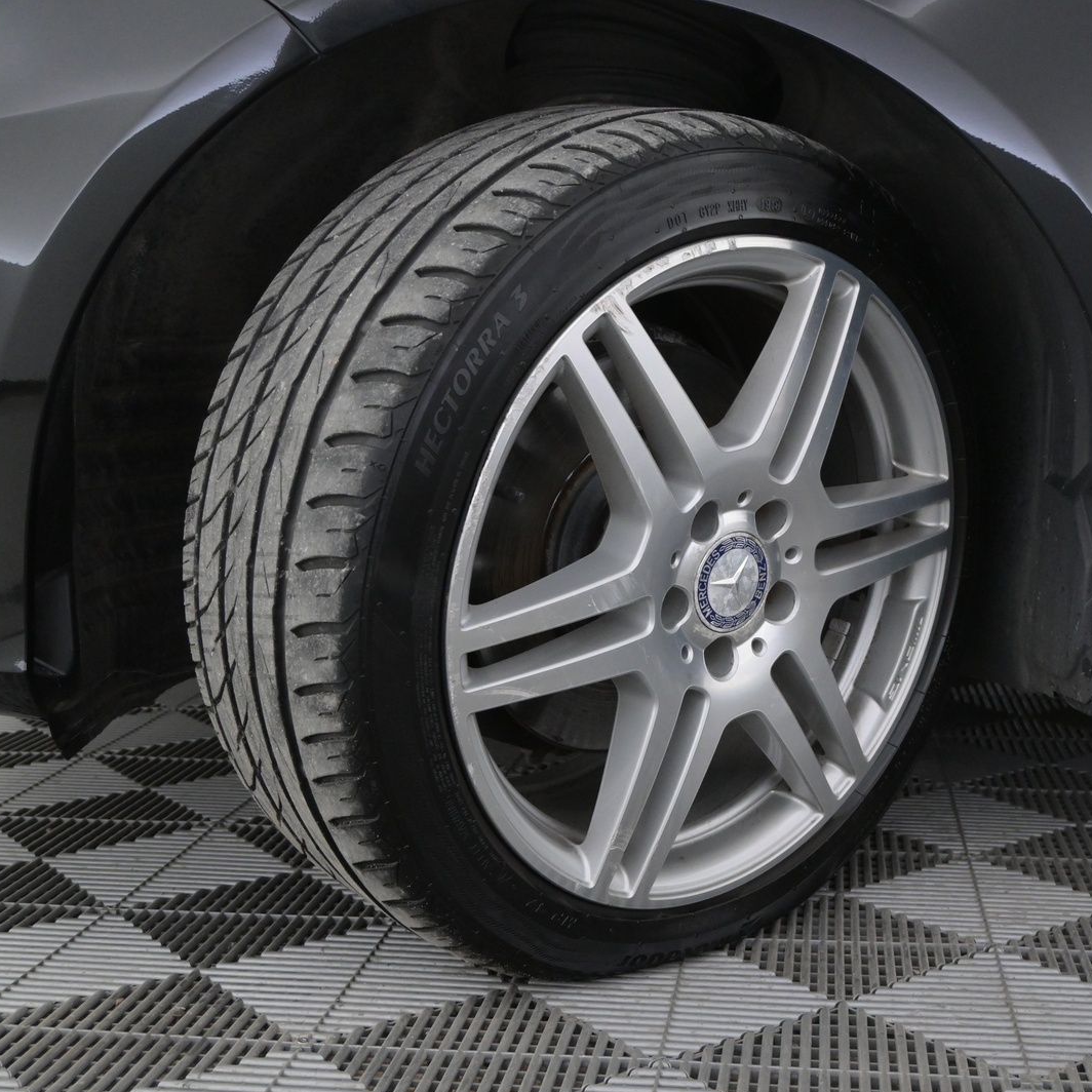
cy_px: 553
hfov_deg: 37.6
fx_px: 1593
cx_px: 689
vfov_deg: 37.8
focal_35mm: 45
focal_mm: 23
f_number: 5
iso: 2500
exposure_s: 1/100
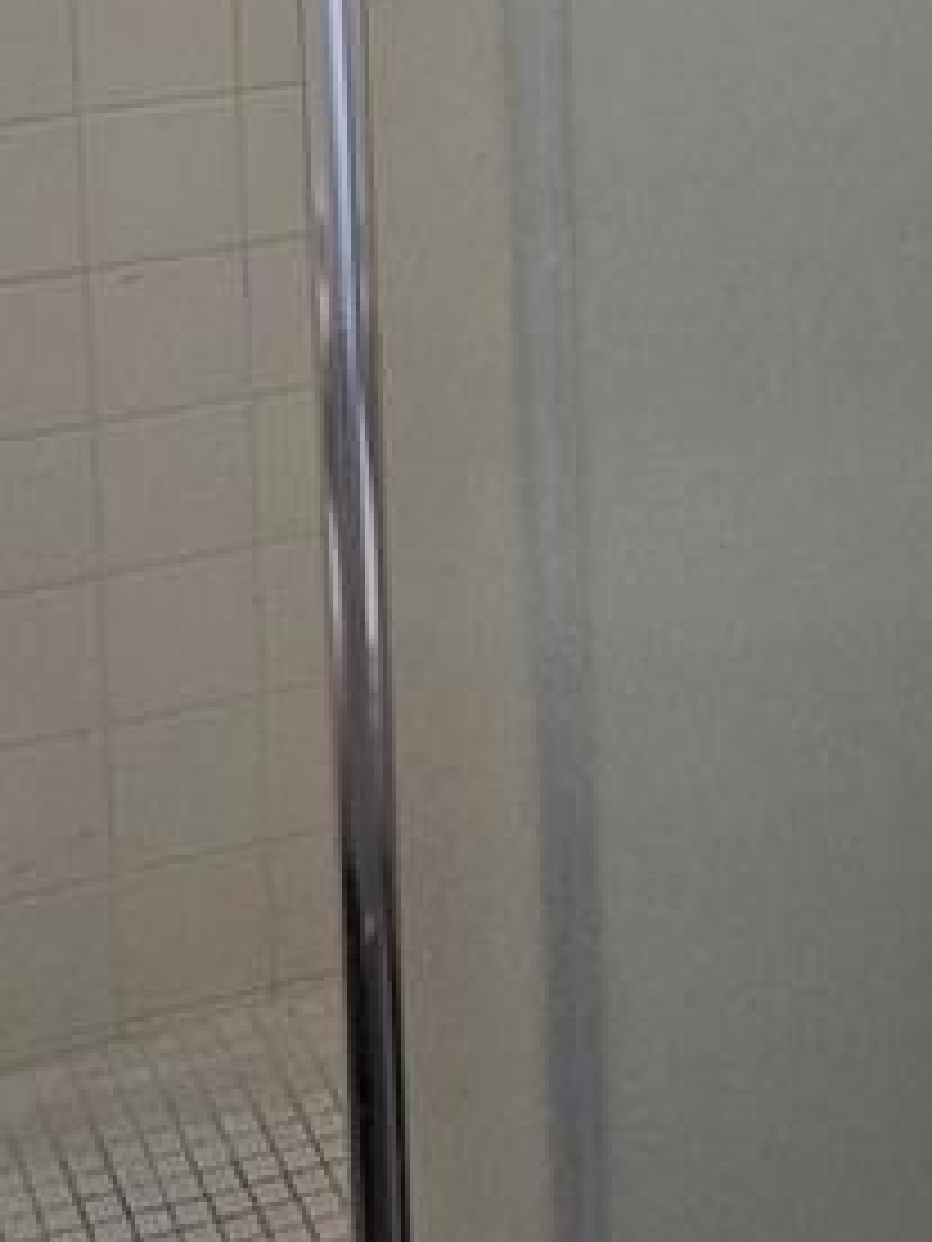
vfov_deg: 18.5
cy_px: -279
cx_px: 837
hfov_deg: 14.6
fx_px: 3590
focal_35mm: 100
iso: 320
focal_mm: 5.4
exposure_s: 1/120
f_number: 1.8
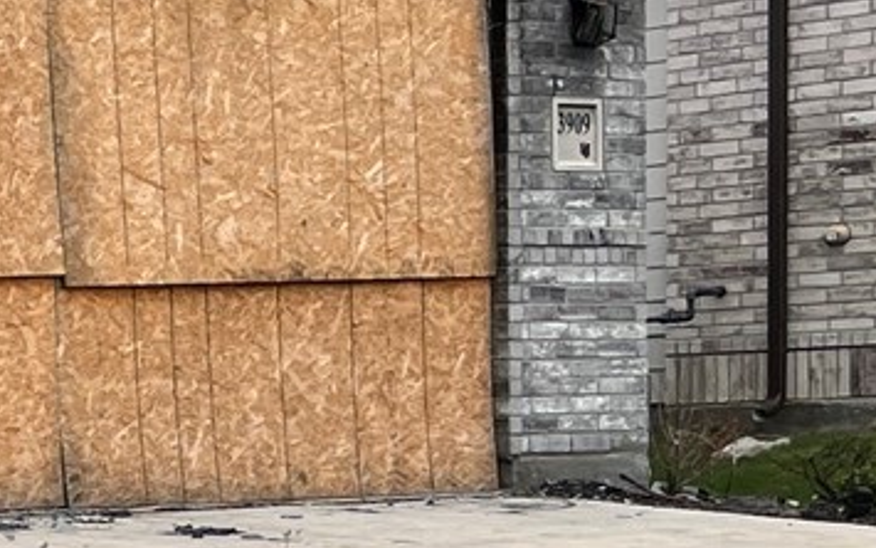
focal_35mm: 159
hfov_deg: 11.6
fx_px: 3797
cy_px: 708
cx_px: -972
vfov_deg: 8.1
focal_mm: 5.1
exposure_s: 1/1441
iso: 50
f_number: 1.6
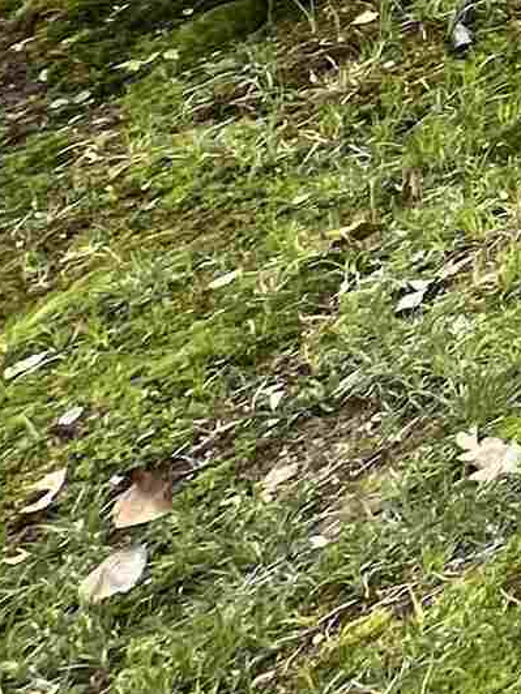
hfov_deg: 9.9
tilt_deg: +2.9
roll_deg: +0.0
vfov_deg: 17.8
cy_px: -710
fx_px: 1505
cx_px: 1781
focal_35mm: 75
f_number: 1.8
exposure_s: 1/312
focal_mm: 1.57
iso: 32
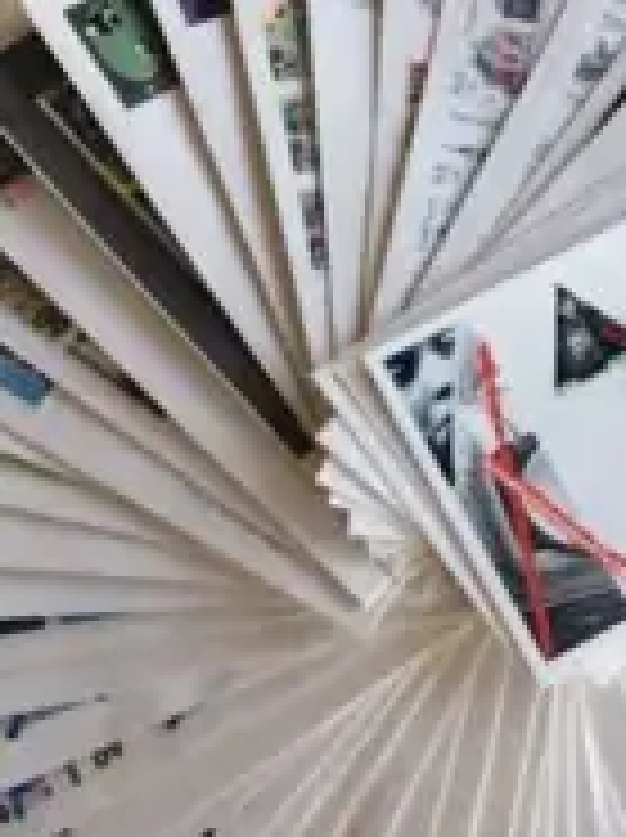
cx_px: 536
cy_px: 594
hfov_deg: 17.5
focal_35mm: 83
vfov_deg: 23.4
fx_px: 2006
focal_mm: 3.3
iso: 32
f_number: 2.4
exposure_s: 1/25
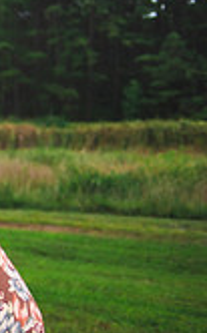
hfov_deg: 8.9
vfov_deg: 16.7
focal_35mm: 125
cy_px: 170
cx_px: -368
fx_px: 1134
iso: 100
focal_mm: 35
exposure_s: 1/250
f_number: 2.8
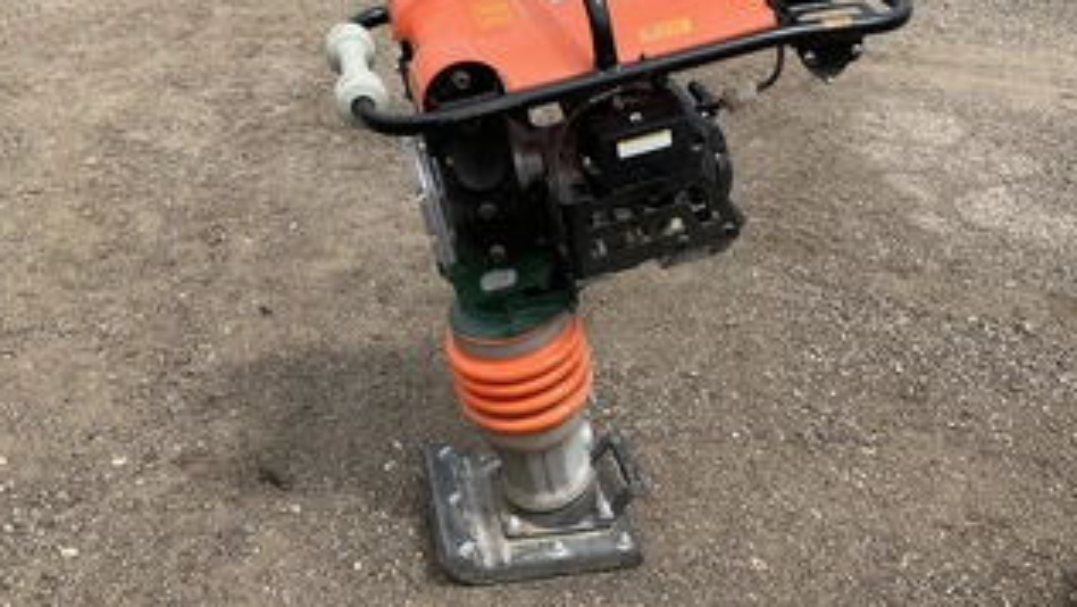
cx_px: 590
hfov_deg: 50.4
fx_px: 1143
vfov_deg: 29.7
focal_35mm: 40
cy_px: 256
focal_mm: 3
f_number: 1.8
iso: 25
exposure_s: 1/1534
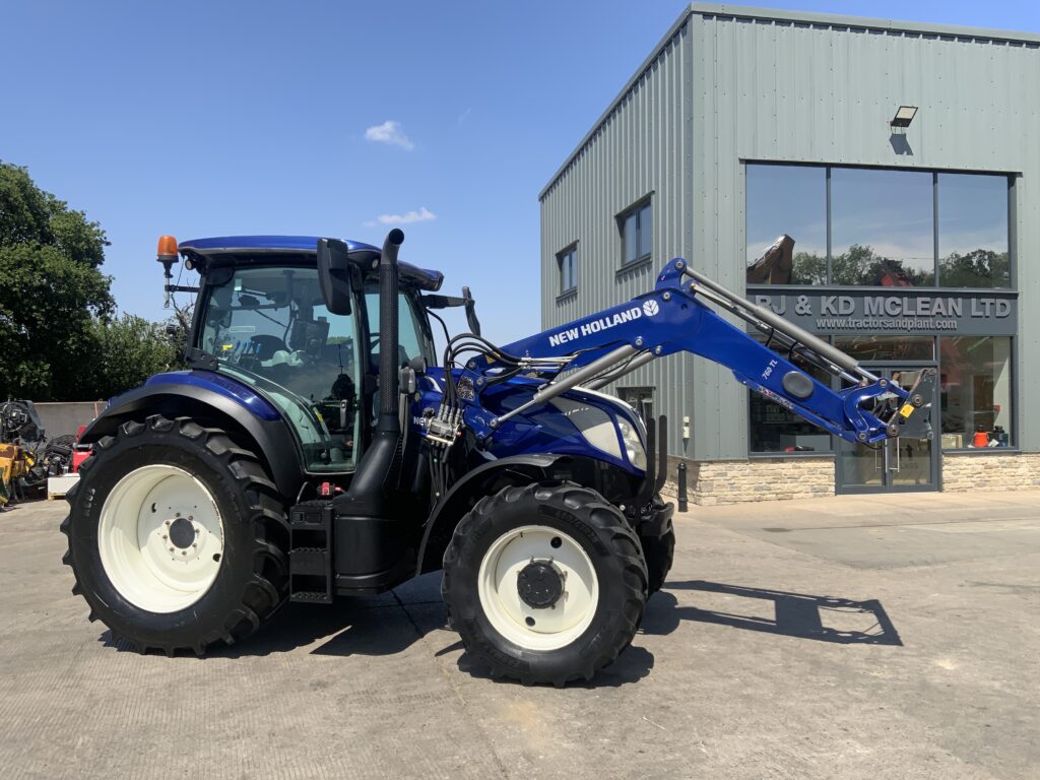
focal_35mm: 29
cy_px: 390
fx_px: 871
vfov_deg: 48.2
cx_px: 520
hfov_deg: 61.7
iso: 16
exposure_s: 1/1626
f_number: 1.8
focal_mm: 3
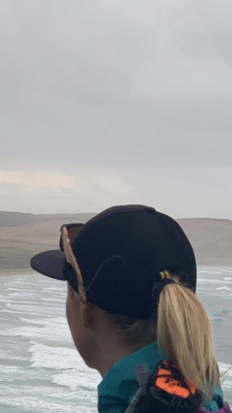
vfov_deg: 15.6
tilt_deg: -4.3
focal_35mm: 136
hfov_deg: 8.9
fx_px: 1487
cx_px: -12
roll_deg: -1.9
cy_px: 378
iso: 50
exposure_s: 1/122
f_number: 2.4
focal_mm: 6
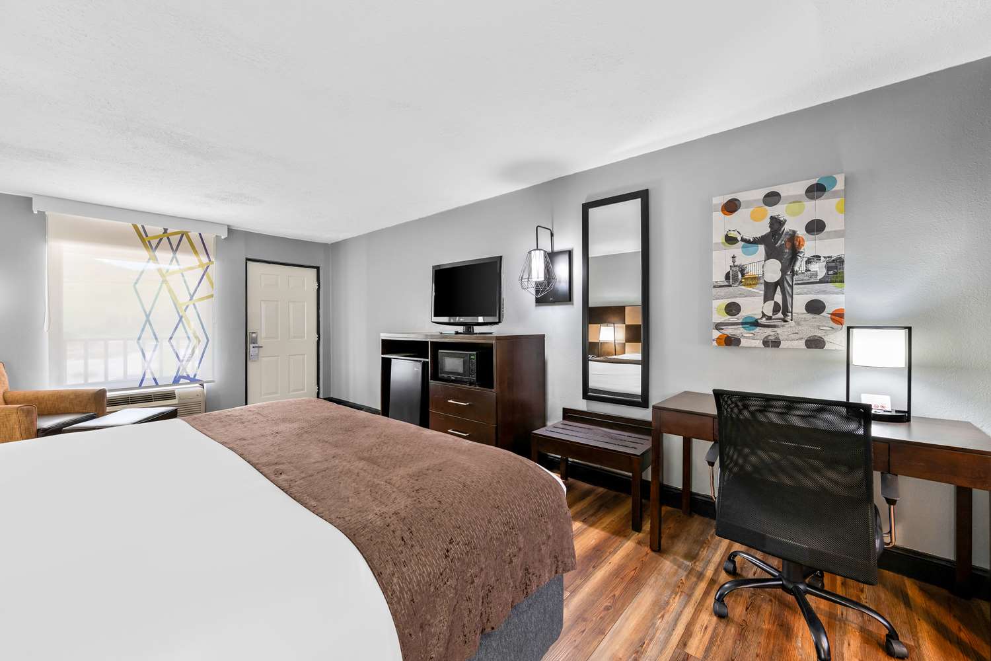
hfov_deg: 104.3
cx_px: 496
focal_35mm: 14
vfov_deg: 81.2
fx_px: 385
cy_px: 330
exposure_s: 1/1.67
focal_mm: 14
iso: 640
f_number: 8
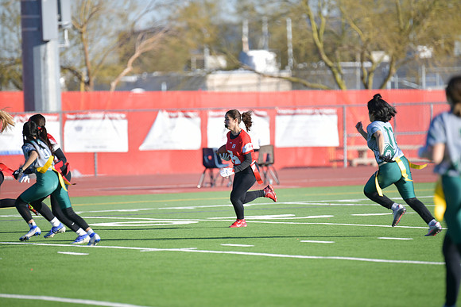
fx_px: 3842
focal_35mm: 300
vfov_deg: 4.6
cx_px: 230
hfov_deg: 6.9
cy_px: 154
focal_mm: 300
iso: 64
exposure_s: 1/800
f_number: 2.8
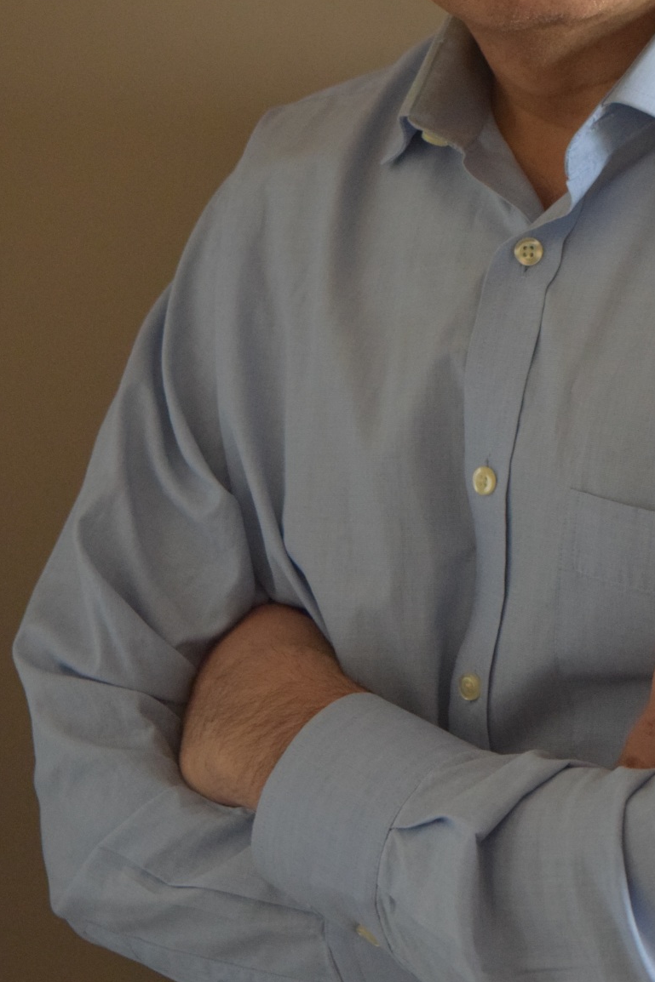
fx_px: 3549
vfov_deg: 15.7
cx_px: 566
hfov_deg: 10.5
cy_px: 244
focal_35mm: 130
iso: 2500
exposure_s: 1/60
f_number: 5.6
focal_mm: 50
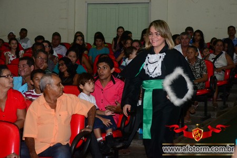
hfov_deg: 23.4
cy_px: 79
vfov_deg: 15.7
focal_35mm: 87
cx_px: 118
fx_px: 573
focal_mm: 58
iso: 3200
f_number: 7.1
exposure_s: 1/80
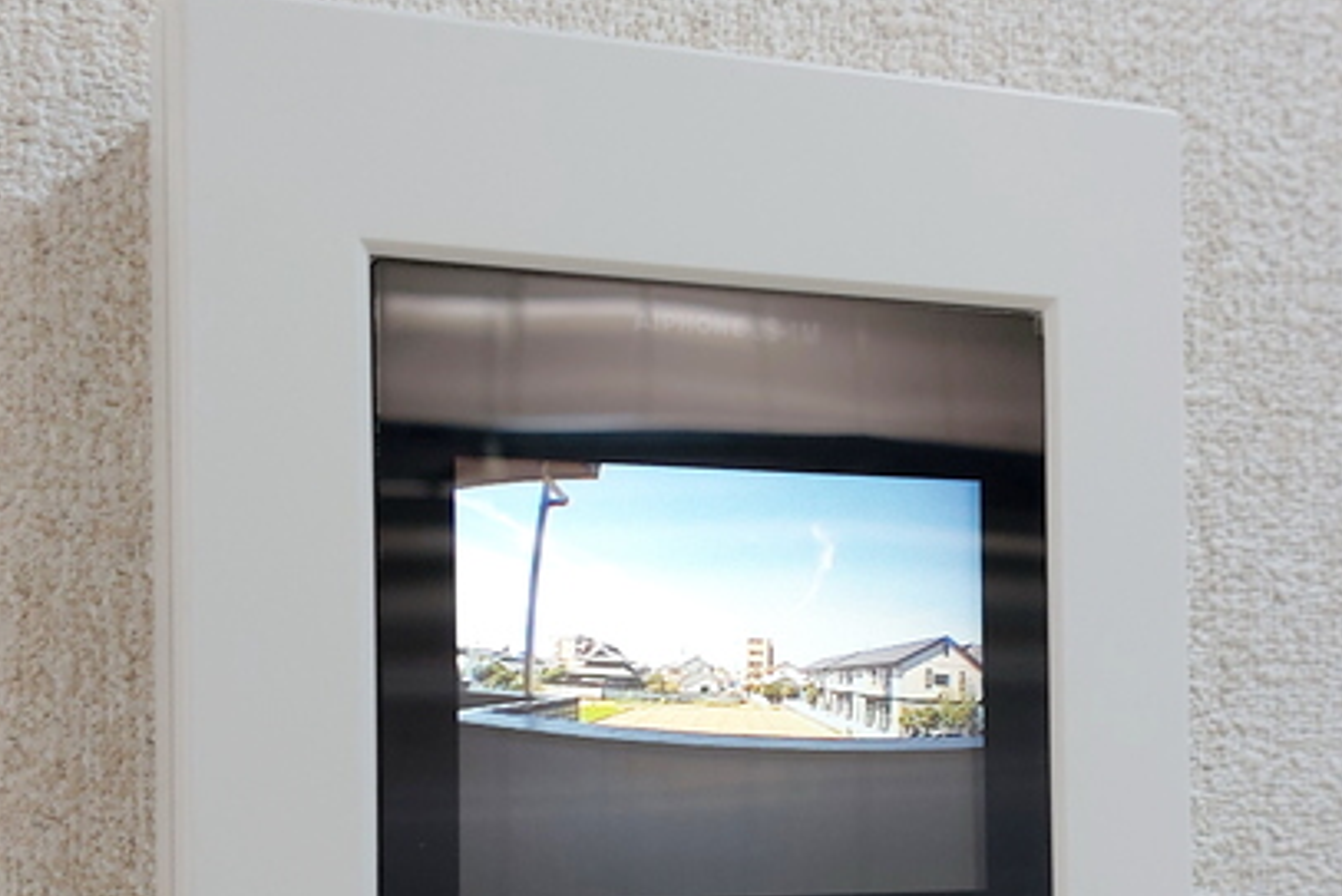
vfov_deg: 22.7
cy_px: 727
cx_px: 681
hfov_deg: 33.9
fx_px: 2200
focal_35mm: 59
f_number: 1.8
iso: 50
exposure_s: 1/24
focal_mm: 5.23
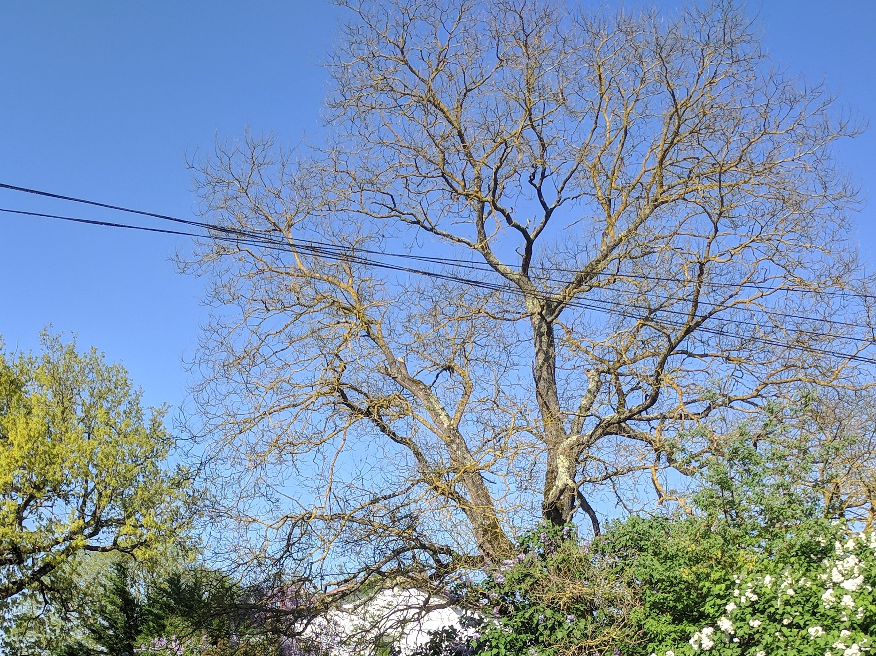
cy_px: 646
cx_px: 406
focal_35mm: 53
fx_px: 1341
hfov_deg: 36.2
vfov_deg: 26.2
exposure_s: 1/1642
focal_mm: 4.67
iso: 62
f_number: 2
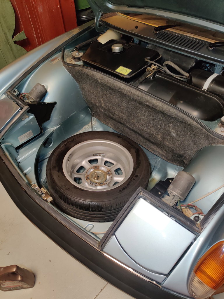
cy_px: 150
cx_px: 112
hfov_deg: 51.4
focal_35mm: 27
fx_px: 233
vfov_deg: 65.3
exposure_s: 1/50
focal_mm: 4.75
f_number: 1.65
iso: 200
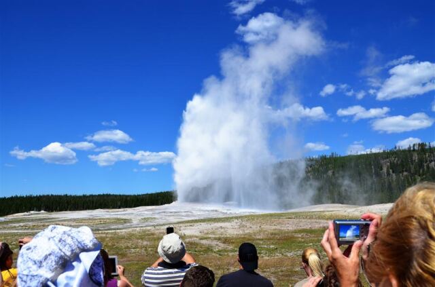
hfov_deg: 62.1
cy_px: 144
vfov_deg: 43.4
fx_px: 362
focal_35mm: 30
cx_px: 218
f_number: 11
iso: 200
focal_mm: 20
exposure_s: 1/500
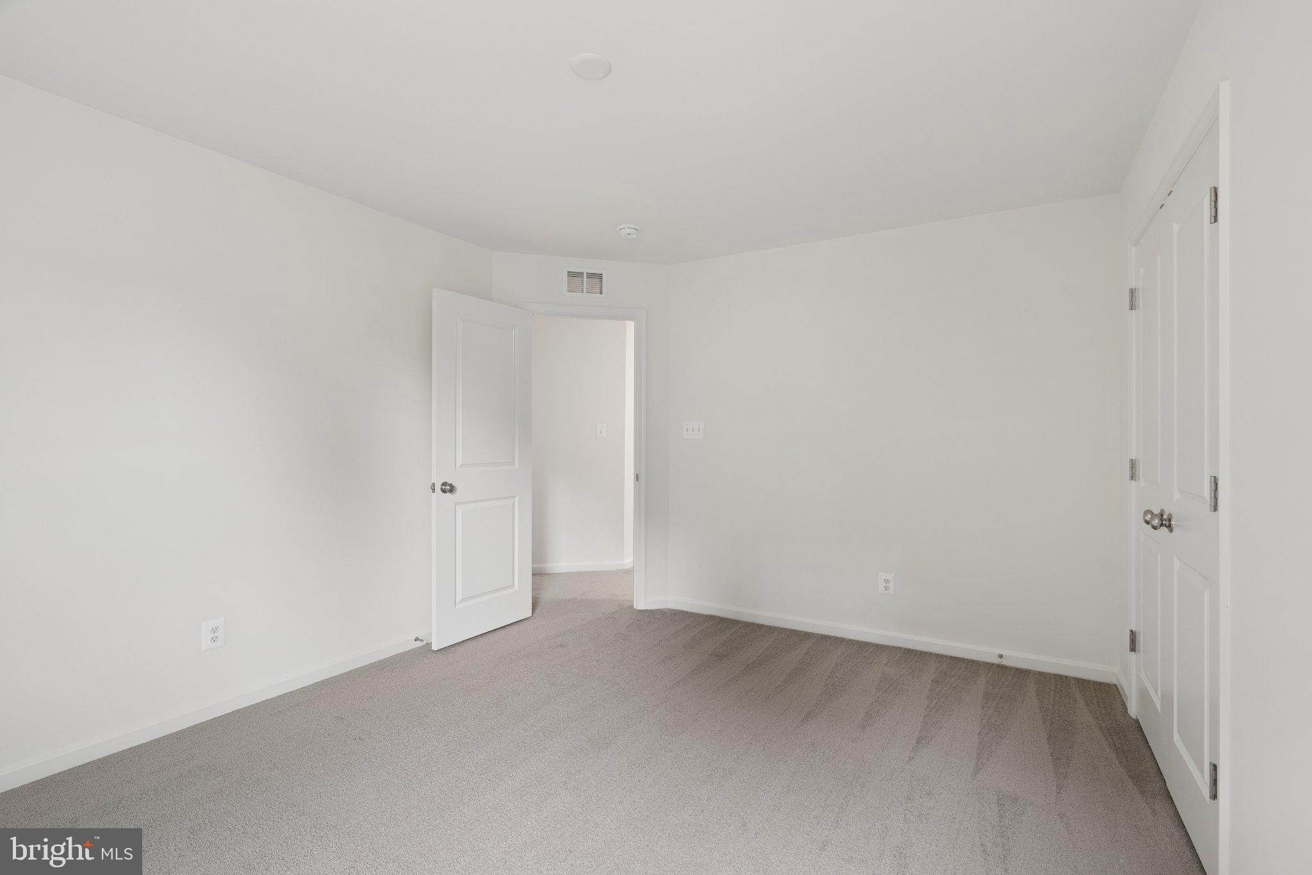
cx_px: 656
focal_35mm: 16
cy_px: 438
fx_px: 583
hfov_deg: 96.7
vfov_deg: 73.7
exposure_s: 1/3.33
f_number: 8
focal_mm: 16
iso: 200
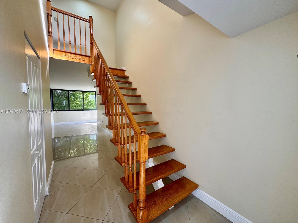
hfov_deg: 102.1
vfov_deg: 85.7
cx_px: 149
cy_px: 112
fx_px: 121
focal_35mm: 14
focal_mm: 2.22
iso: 64
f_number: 2.2
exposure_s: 1/99
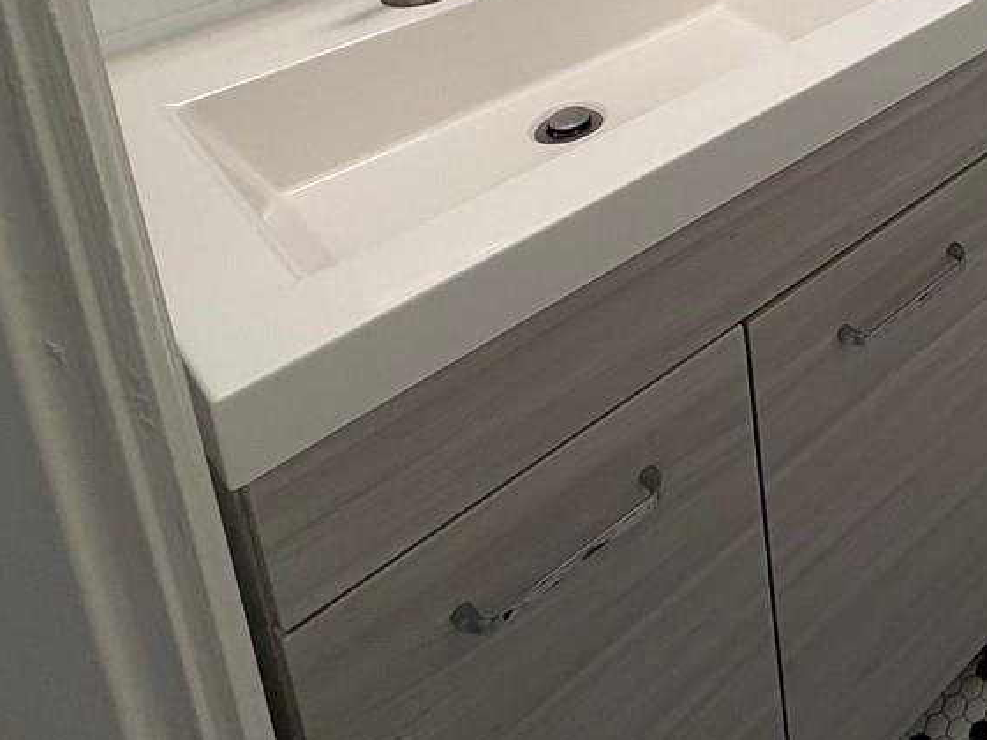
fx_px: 1141
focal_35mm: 40
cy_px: -280
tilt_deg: -15.0
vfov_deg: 28.0
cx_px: 1181
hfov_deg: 36.3
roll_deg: -0.7
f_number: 2.2
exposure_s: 1/120
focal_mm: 2.22
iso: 100
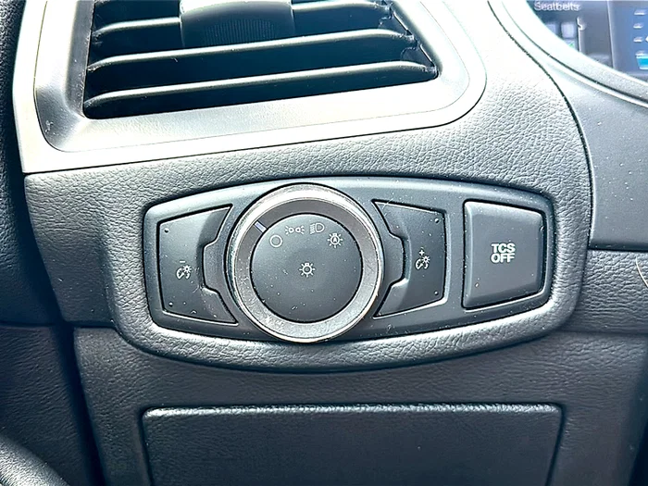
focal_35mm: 34
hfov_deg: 54.0
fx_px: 636
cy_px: 243
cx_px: 324
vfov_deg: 41.8
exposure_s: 1/111
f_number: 1.78
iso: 100
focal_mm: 6.86
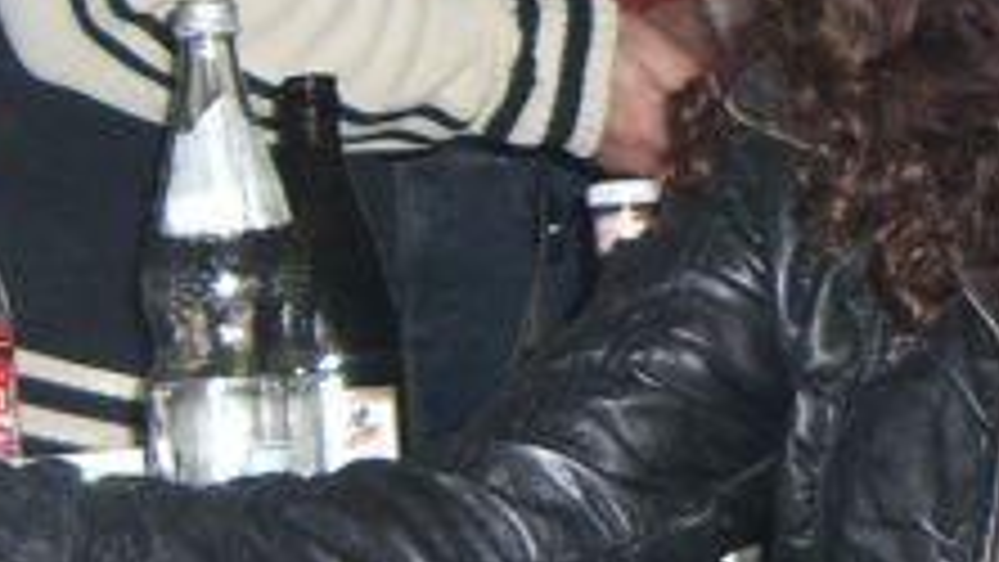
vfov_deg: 8.1
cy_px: 157
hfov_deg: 14.0
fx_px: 3948
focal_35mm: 149
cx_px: 1179
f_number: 2.7
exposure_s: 1/60
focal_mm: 6.2
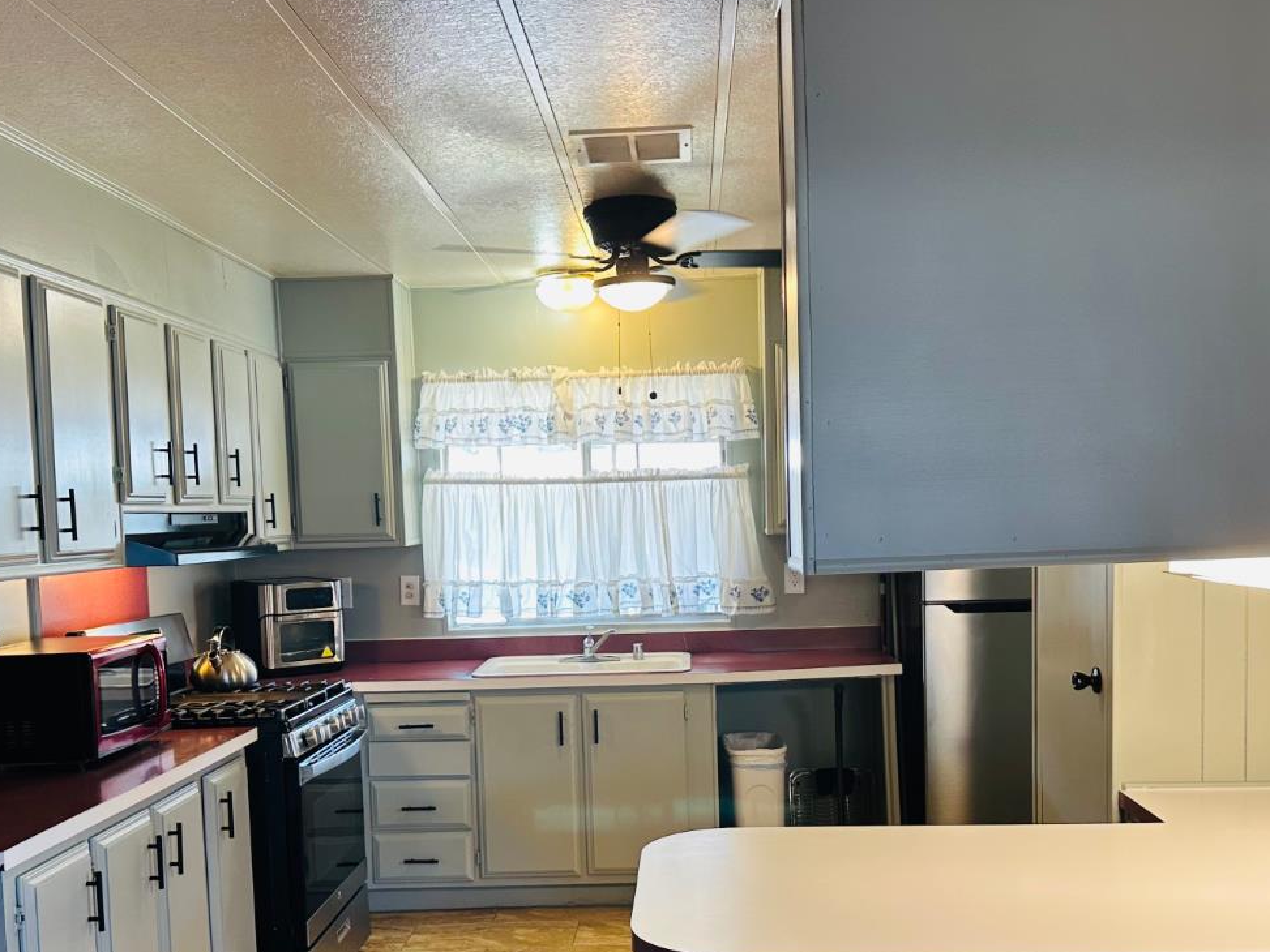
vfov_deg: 38.4
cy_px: 610
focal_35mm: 37
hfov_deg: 50.1
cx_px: 628
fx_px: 1358
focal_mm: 6.86
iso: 125
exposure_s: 1/60
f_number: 1.78
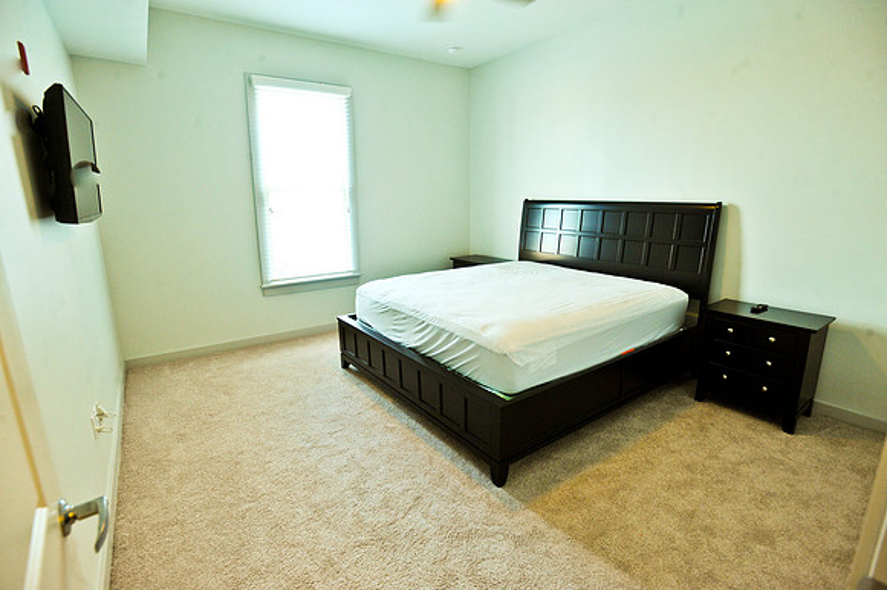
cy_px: 295
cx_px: 444
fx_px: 419
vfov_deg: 70.4
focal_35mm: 17
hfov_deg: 93.3
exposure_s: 1/50
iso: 1250
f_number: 5.6
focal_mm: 17
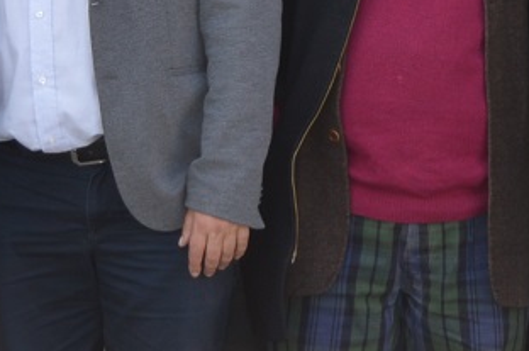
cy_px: 58
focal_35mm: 274
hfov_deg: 7.5
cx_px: 459
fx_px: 4020
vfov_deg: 5.0
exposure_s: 1/160
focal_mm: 38
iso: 100
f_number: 4.8
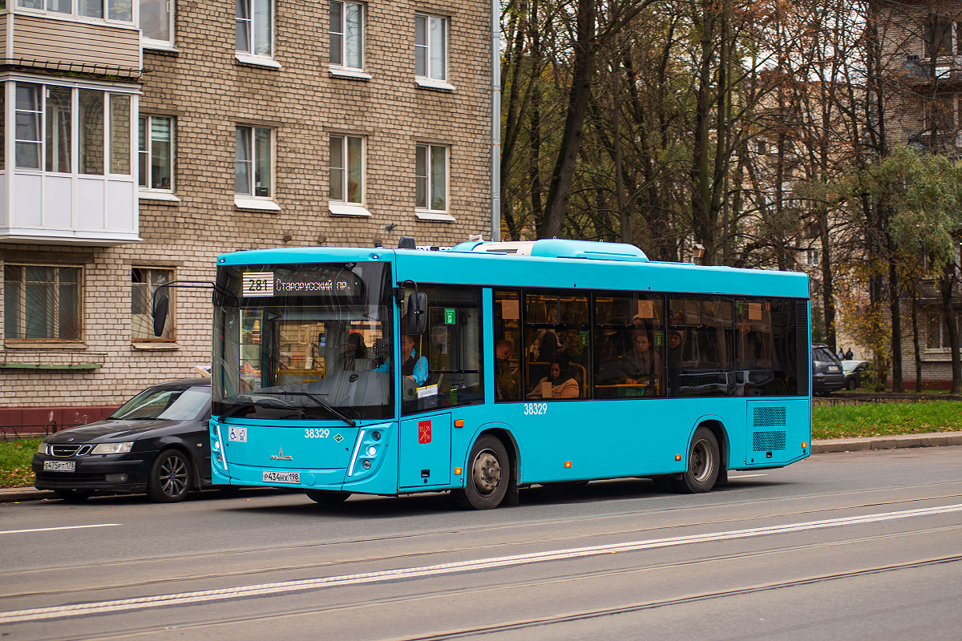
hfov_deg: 25.4
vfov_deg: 17.1
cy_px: 320
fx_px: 2138
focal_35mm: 80
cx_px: 481
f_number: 4
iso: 320
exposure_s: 1/250
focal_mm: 80
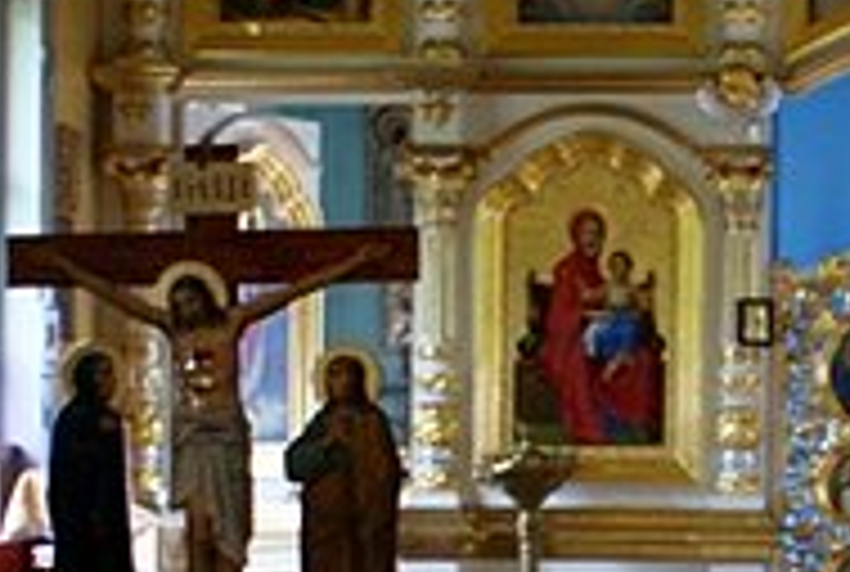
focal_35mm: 157
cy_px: 135
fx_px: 3716
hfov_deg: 12.9
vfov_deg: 8.8
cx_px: 841
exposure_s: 1/10
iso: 400
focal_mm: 22
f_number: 4
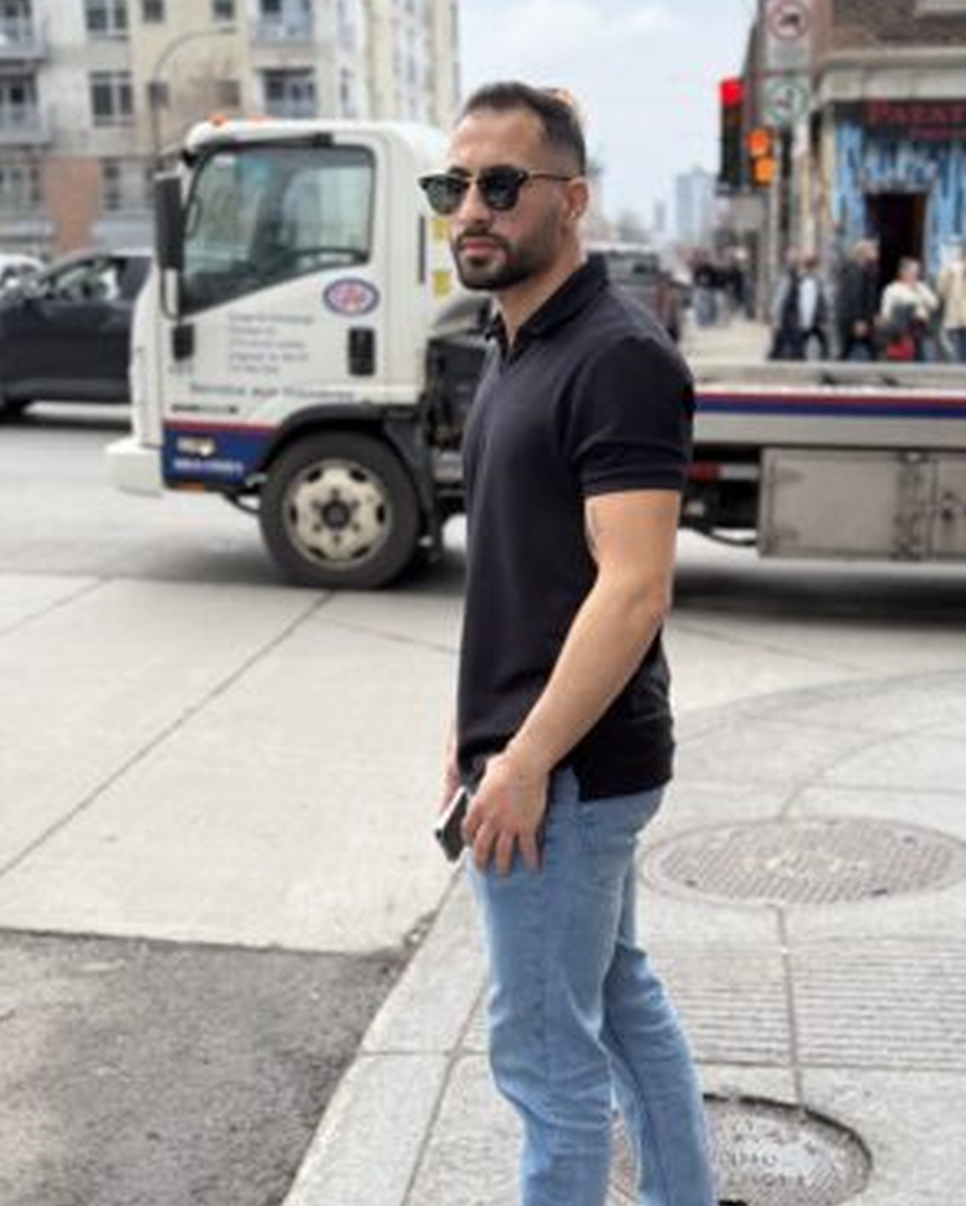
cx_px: 486
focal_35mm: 51
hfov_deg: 29.7
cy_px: 615
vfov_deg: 36.6
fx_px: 1821
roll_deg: +0.3
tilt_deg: -10.6
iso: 100
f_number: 1.78
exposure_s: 1/402
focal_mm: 6.76
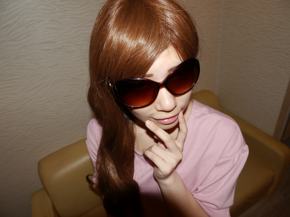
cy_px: 108
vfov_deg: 56.8
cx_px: 145
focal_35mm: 24
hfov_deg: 71.6
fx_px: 201
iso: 400
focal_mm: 12
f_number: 5
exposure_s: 1/160
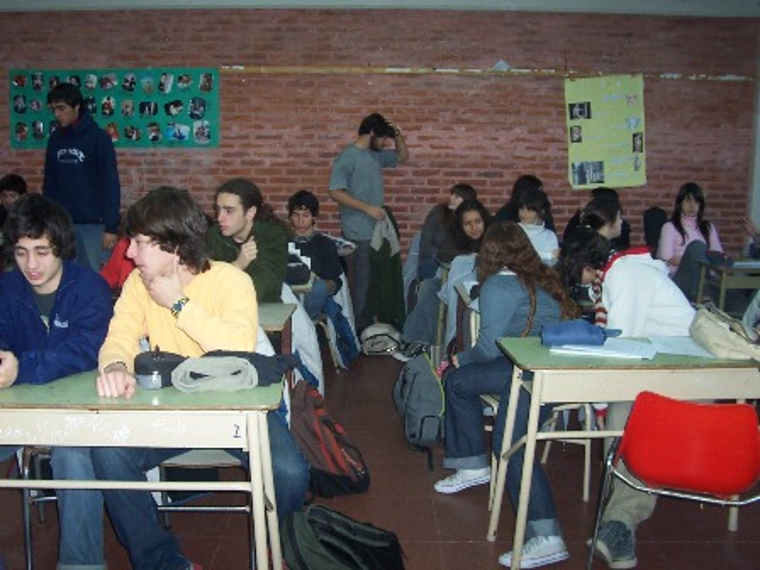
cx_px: 380
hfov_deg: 50.1
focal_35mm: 37
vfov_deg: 38.7
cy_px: 285
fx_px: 812
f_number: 2.8
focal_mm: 5.6
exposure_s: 1/60
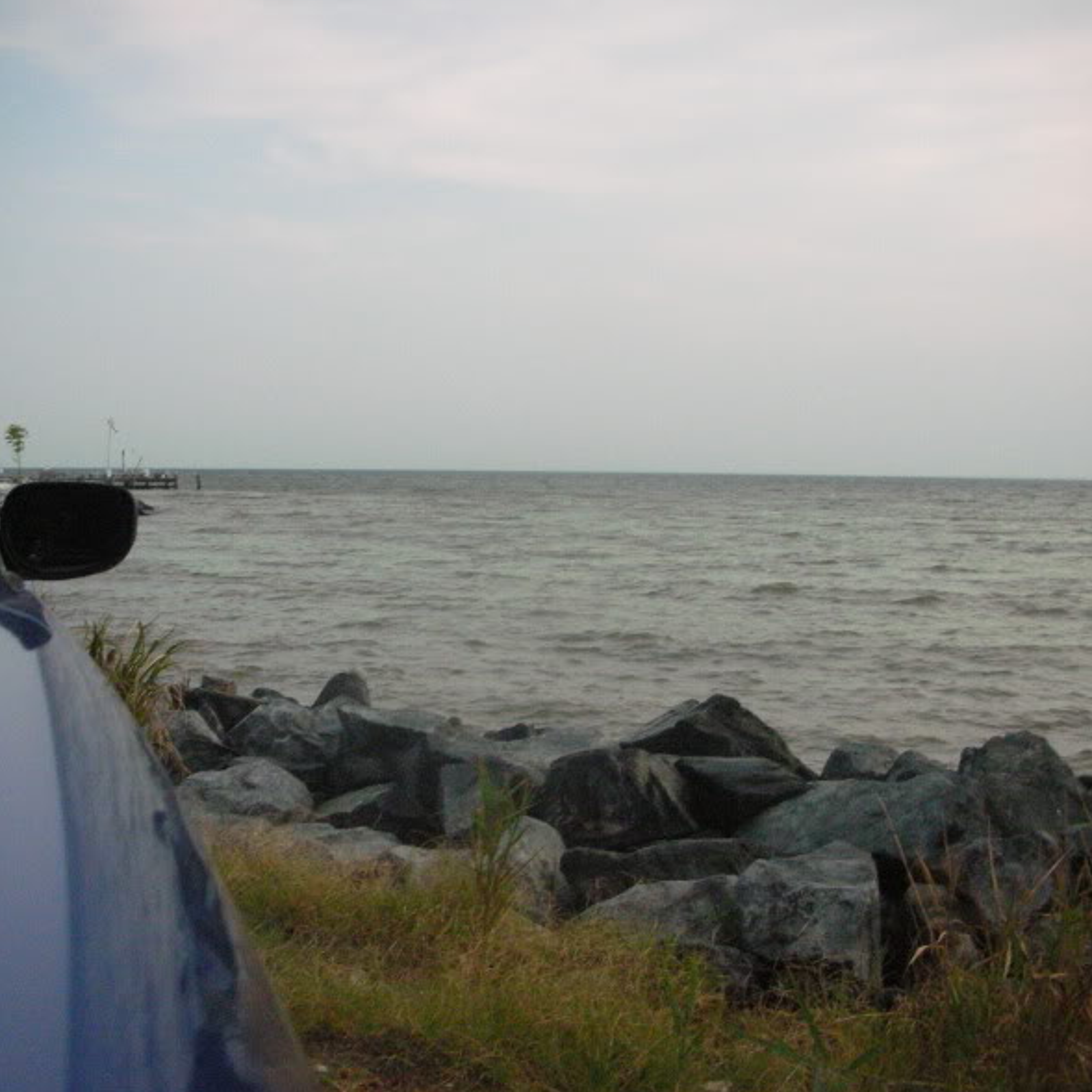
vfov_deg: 40.0
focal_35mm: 42
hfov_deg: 39.9
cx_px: 471
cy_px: 541
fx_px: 1499
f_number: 8.5
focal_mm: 5.8
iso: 400
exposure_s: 1/236
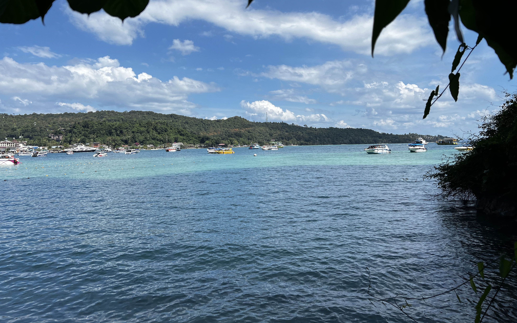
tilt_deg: +2.2
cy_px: 129
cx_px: 258
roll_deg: +1.8
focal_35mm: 28
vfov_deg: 44.3
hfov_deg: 66.5
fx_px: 395
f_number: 1.5
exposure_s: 1/6211
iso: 50
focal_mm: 5.7
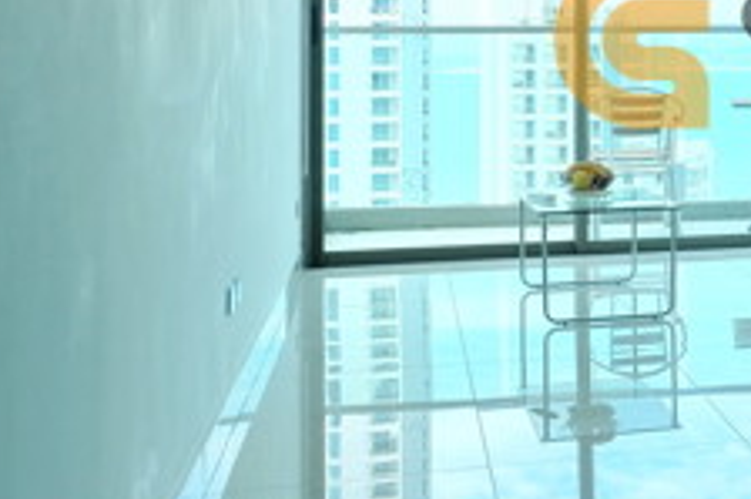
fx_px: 1397
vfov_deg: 19.9
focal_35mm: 67
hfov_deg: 26.1
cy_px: 40
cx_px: 952
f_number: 7.1
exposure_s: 1/125
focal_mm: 16.7
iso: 400
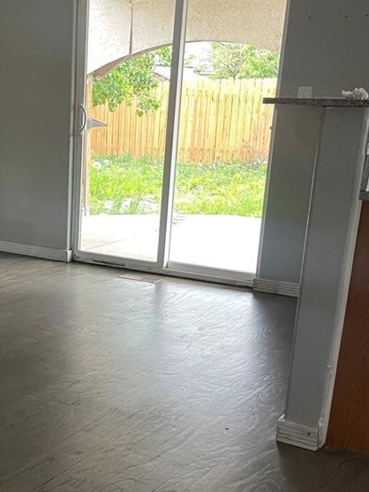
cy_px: 380
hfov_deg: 25.3
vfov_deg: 33.5
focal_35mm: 56
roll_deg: -0.5
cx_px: 34
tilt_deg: -20.7
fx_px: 796
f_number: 1.6
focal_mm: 5.1
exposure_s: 1/60
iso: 200
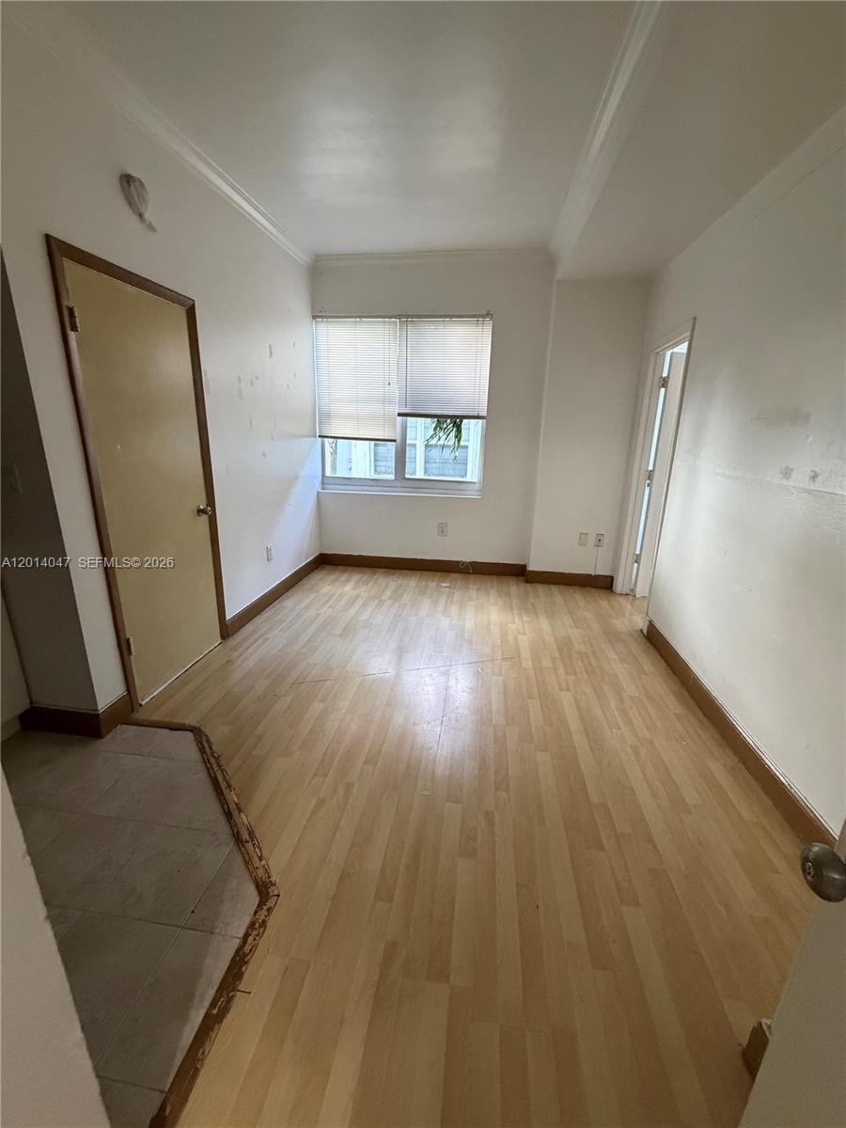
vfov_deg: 102.1
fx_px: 456
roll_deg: -1.8
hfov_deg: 85.7
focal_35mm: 14
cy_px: 564
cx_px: 423
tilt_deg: -16.8
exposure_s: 1/60
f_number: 2.2
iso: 500
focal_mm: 2.22
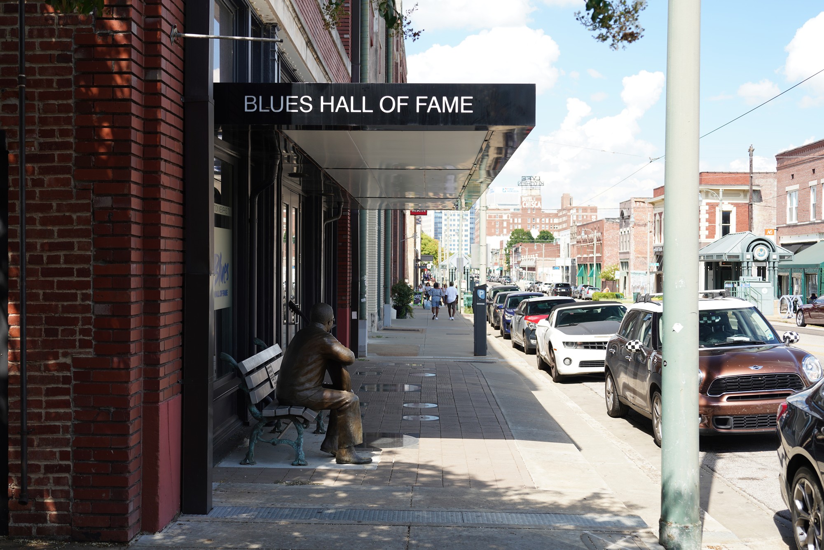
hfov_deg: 44.5
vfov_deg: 30.5
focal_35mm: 44
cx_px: 412
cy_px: 275
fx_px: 1007
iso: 160
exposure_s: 1/100
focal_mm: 44
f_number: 5.6
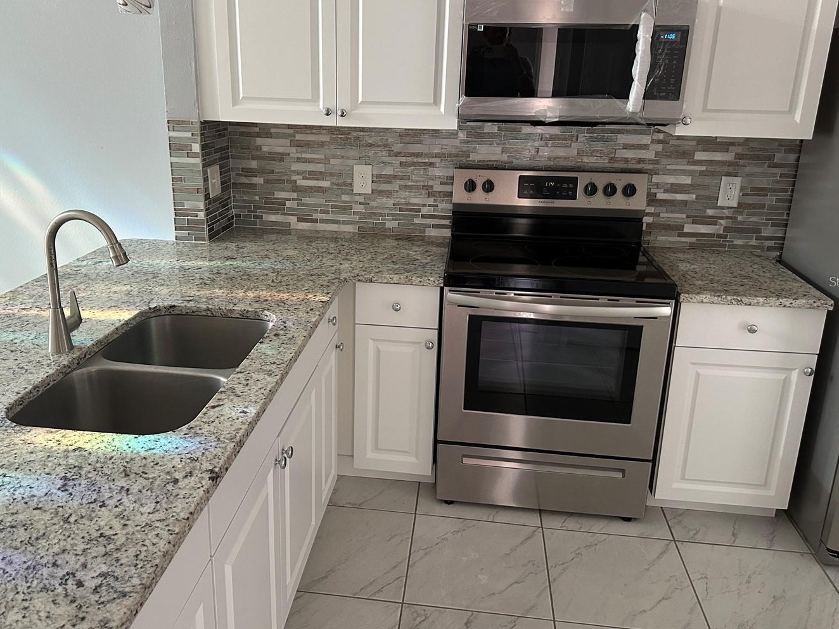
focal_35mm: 29
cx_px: 382
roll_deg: -1.9
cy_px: 281
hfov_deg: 61.6
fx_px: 703
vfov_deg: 48.1
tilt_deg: -17.8
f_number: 1.78
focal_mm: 6.86
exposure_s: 1/60
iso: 320
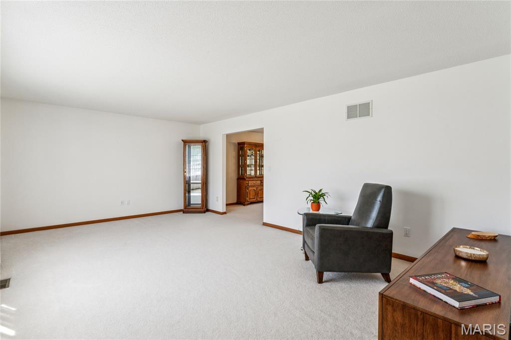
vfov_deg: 70.4
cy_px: 170
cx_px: 256
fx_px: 241
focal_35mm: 17
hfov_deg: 93.3
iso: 320
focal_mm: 17
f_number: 13
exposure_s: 1/15
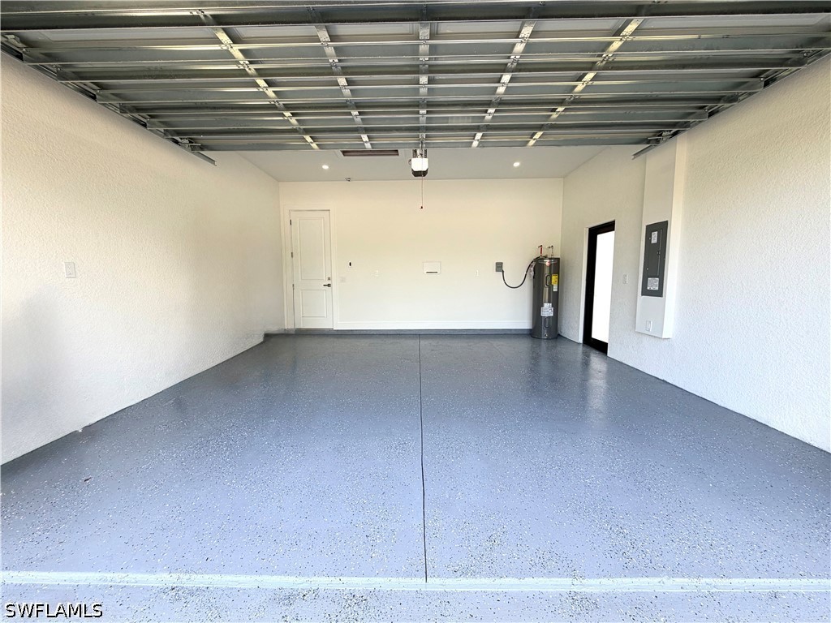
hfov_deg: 102.1
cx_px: 416
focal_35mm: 14
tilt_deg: -6.5
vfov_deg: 85.7
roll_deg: +0.8
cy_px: 312
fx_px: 336
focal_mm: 2.22
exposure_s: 1/120
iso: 32
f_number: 2.2
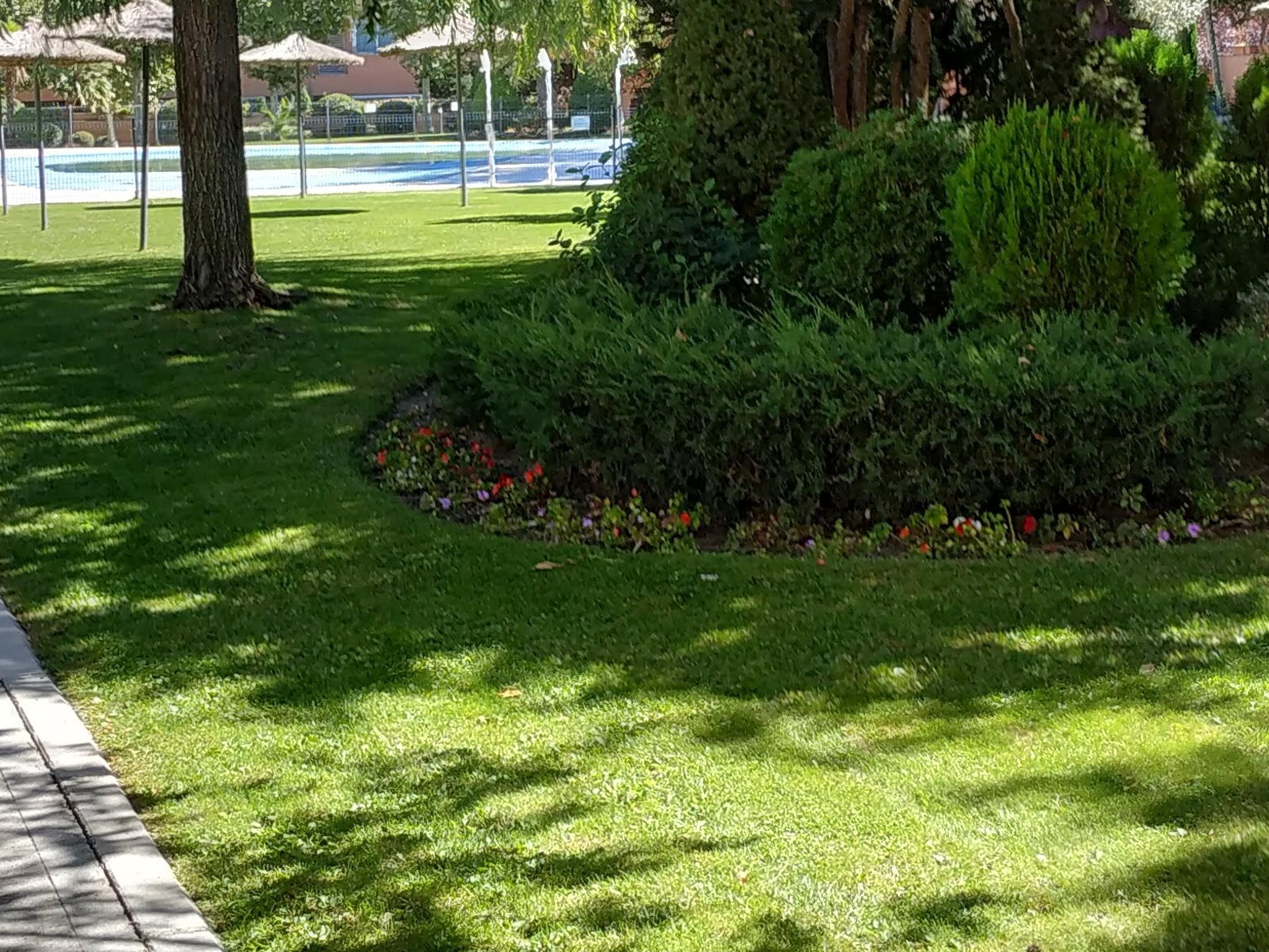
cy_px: 244
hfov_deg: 31.7
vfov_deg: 23.8
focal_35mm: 61
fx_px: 2237
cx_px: 586
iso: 160
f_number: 1.9
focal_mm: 3.94
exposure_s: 1/750
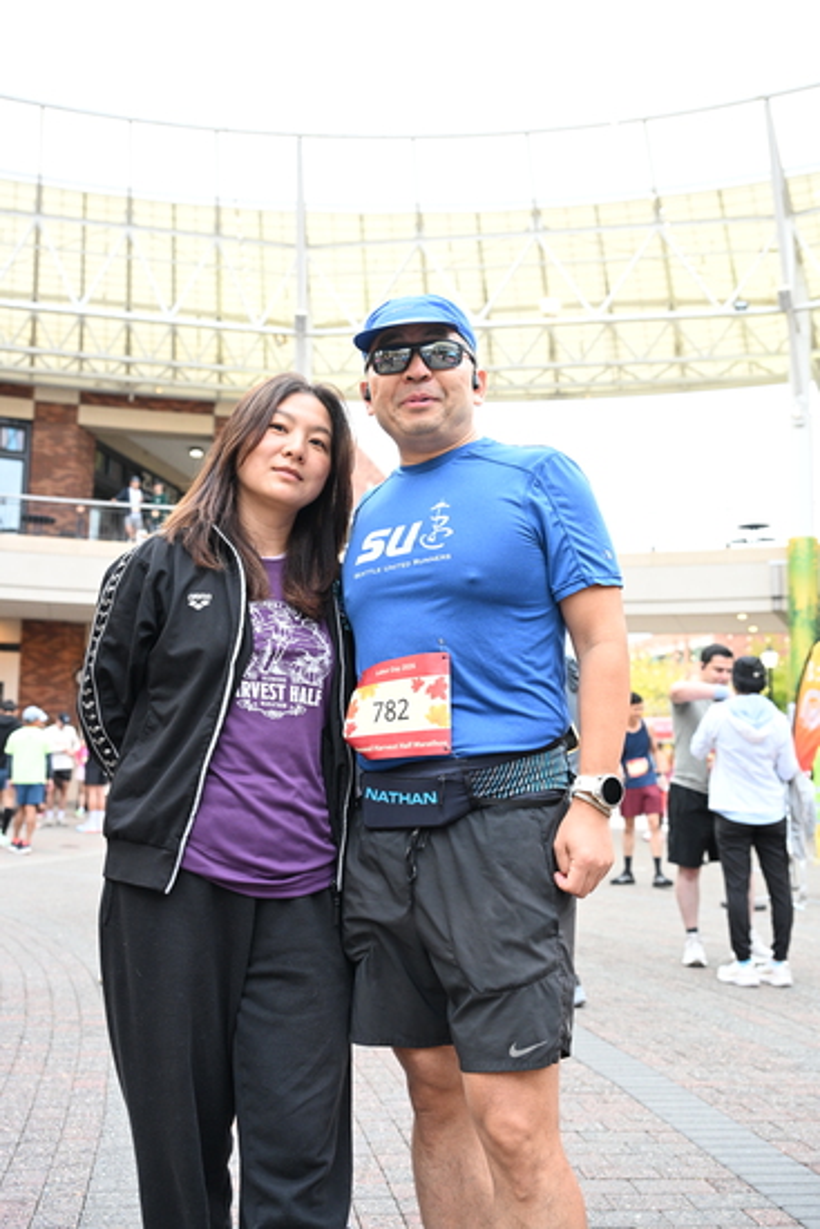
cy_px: 614
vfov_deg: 55.1
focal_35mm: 34
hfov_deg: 38.4
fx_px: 1178
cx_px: 410
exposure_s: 1/160
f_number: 4
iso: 2000
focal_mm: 34.5
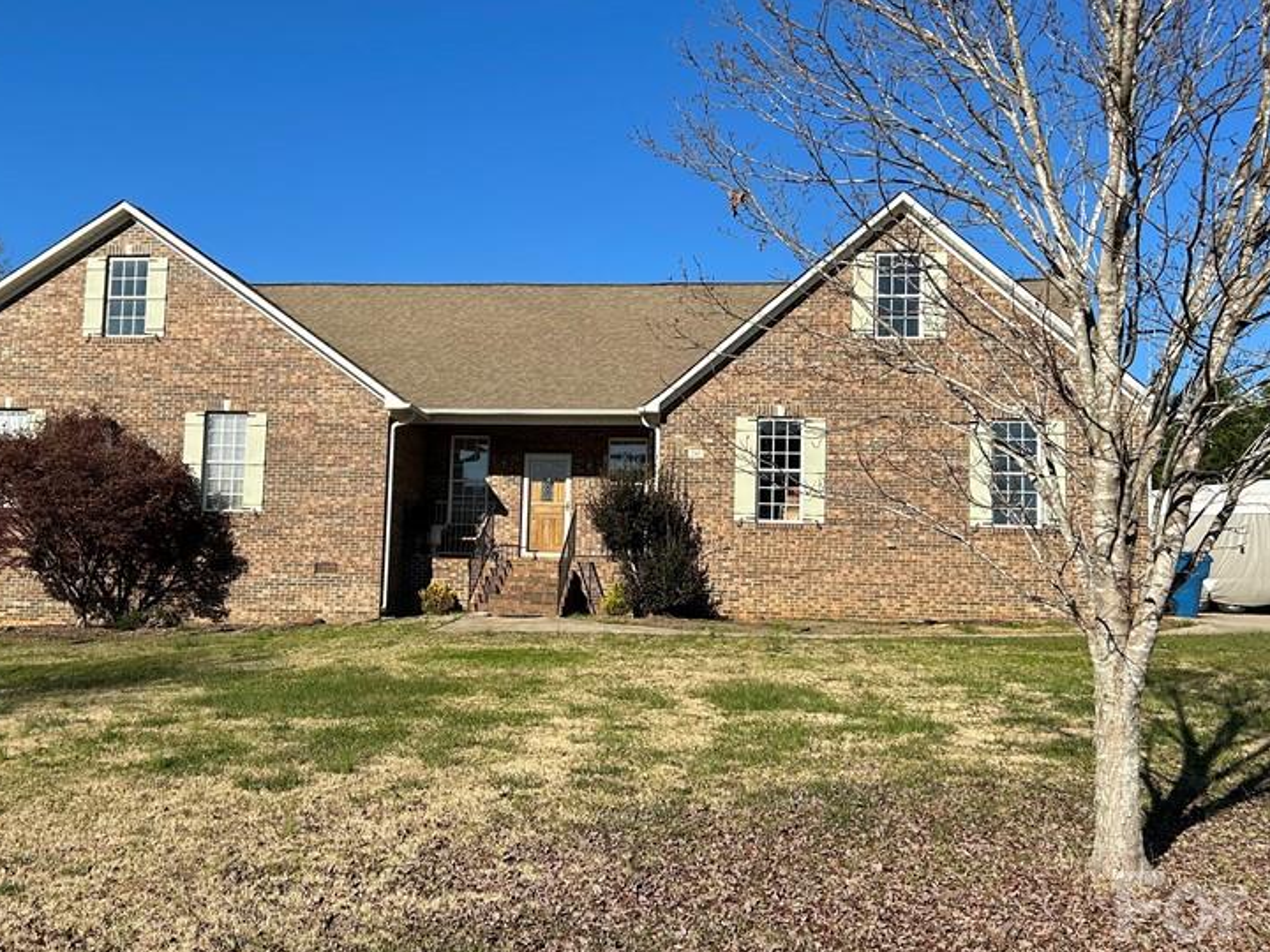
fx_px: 1357
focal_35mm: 37
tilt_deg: +4.9
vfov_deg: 38.7
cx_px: 568
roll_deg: -1.5
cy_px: 450
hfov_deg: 50.1
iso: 50
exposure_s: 1/4115
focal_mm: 5.7
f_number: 1.5
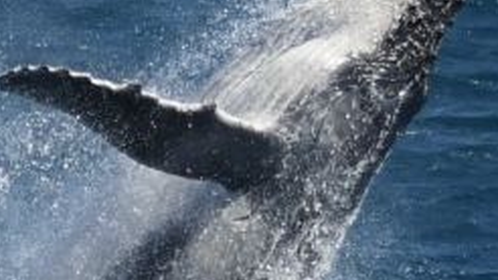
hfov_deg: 4.4
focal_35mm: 494
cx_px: 150
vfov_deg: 2.5
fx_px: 6519
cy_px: 247
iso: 640
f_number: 5
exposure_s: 1/8000
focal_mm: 145
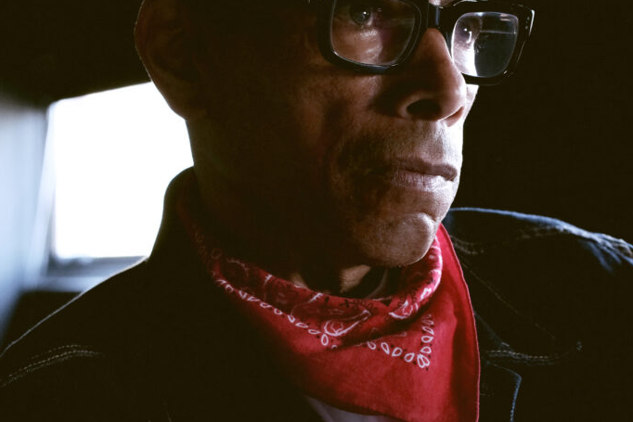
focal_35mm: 83
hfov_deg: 24.4
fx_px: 1460
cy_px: 171
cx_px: 396
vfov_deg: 16.5
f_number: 4
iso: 2500
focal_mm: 35
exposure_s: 1/80
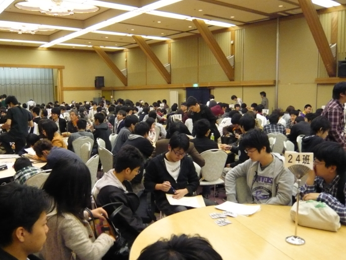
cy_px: 140
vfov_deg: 44.1
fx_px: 320
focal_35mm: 32
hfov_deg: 56.7
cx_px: 152
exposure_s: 1/25
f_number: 2.8
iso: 400
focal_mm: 4.6
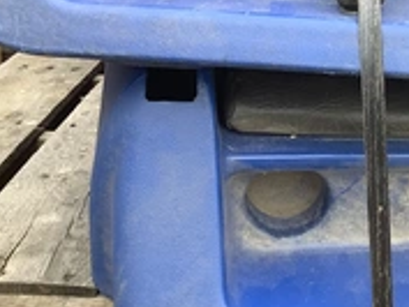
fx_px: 828
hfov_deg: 26.7
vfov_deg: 21.0
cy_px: 125
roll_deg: -4.0
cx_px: 381
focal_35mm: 70
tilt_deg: -16.6
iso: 40
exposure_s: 1/120
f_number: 2.4
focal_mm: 3.3
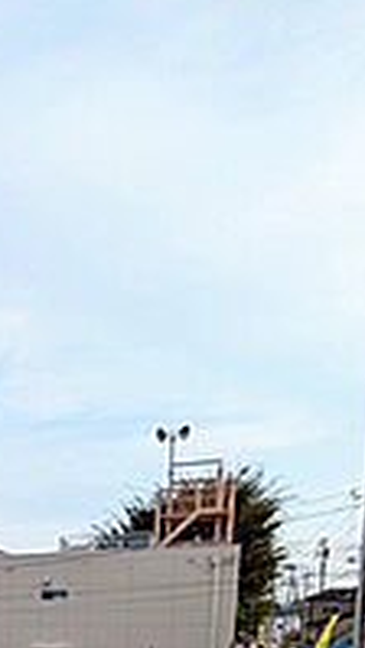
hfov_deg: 19.4
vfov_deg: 37.4
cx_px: -297
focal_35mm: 46
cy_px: 710
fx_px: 791
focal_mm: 1.83
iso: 50
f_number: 2.2
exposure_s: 1/891
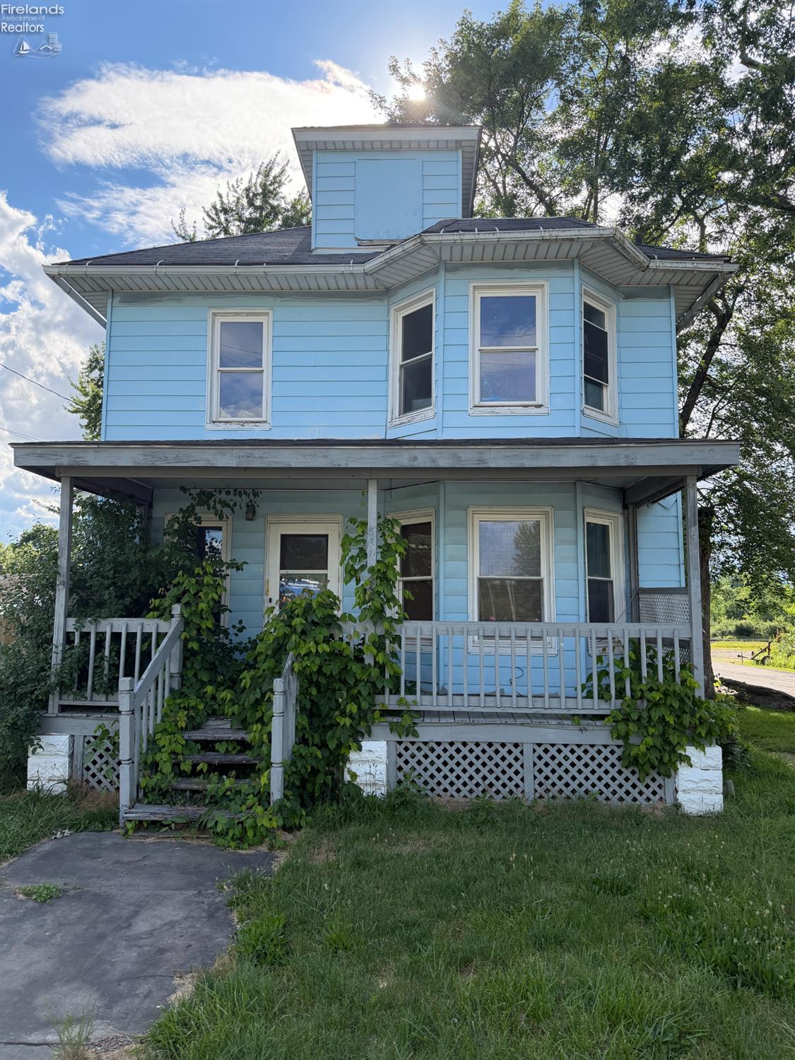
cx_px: 398
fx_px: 735
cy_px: 530
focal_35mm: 24
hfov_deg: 56.8
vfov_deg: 71.6
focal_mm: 6.76
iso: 100
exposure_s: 1/2169
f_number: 1.78
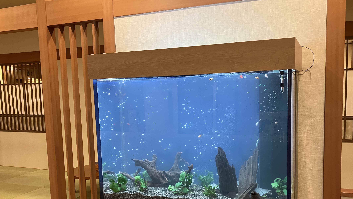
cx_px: 185
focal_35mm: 35
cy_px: 129
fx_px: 328
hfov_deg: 56.6
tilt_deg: -5.6
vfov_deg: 33.5
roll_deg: +1.1
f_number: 1.8
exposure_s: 1/60
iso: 160
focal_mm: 3.99
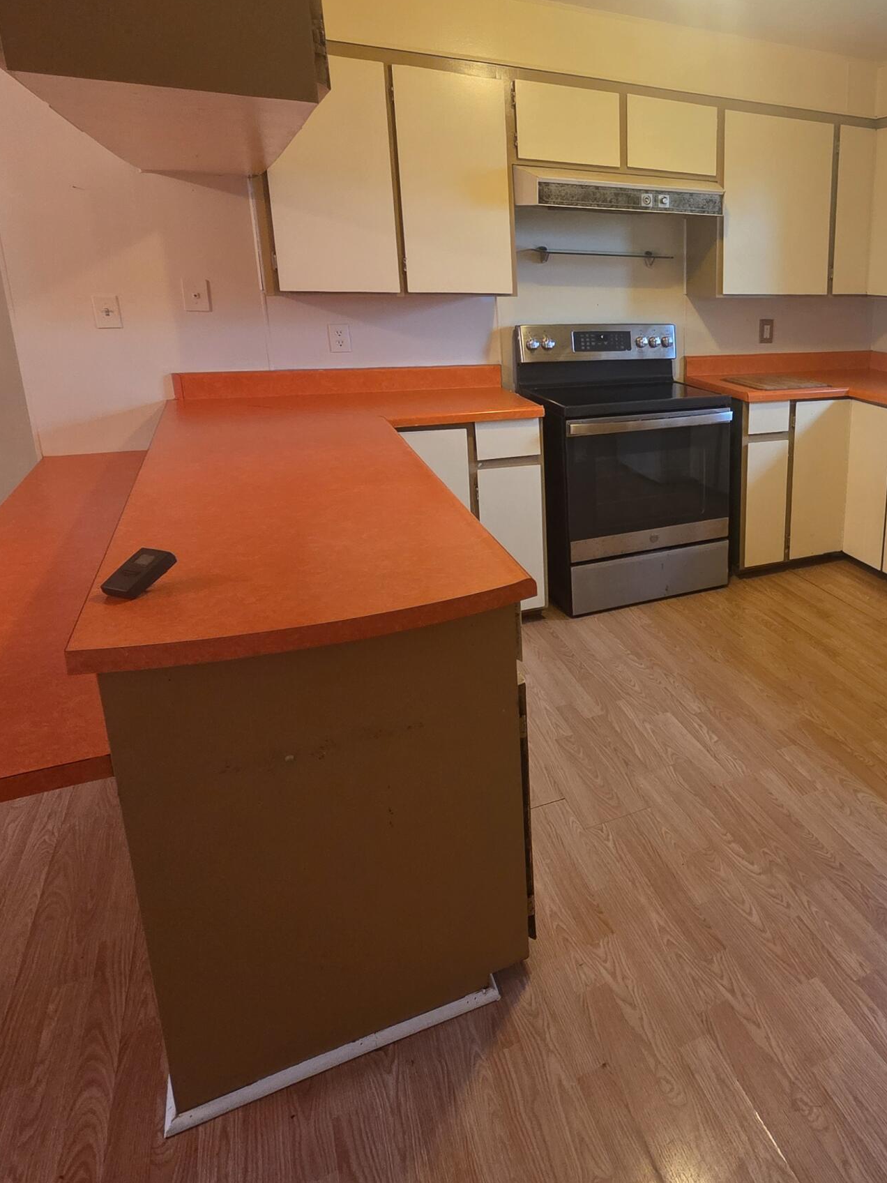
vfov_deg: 73.3
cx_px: 785
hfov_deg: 52.4
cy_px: 486
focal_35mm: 23
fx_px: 786
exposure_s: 1/60
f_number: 1.9
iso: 320
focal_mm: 2.2
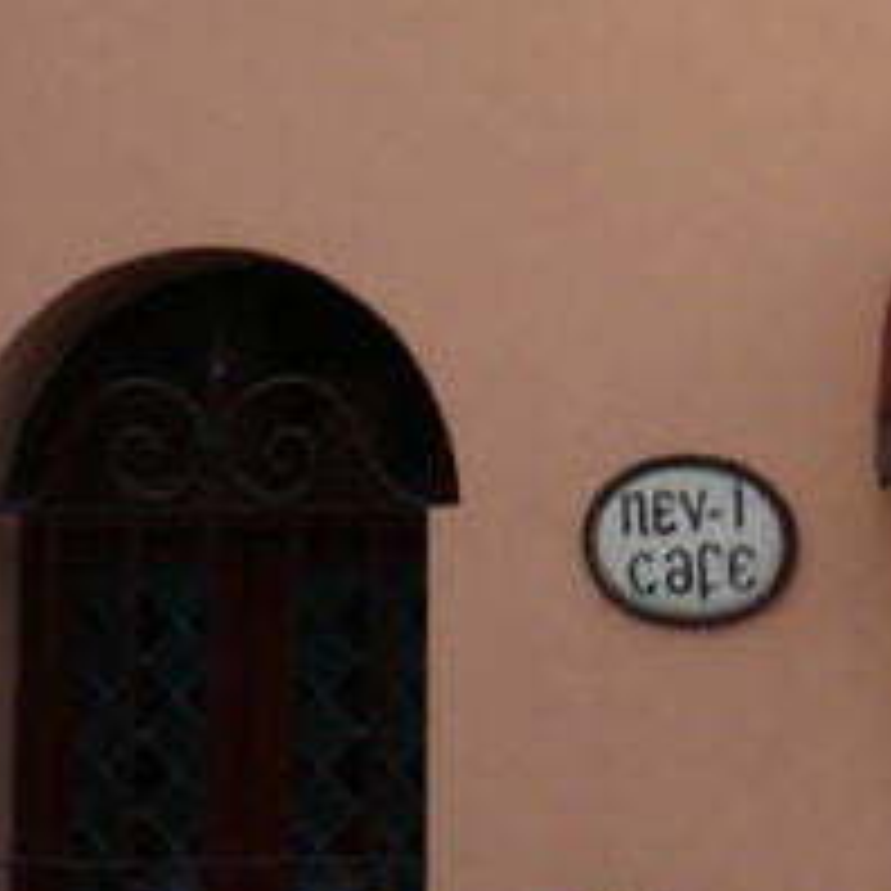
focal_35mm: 160
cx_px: 1323
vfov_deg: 10.3
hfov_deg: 10.6
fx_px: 4659
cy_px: -698
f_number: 5.6
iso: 200
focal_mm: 7.4
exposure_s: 1/160
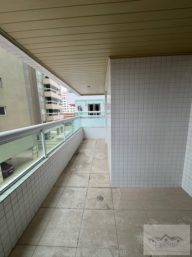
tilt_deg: -8.3
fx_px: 104
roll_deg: +3.3
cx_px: 96
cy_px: 128
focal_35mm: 14
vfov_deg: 102.1
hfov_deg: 85.7
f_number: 2.2
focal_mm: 2.22
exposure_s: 1/120
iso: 50
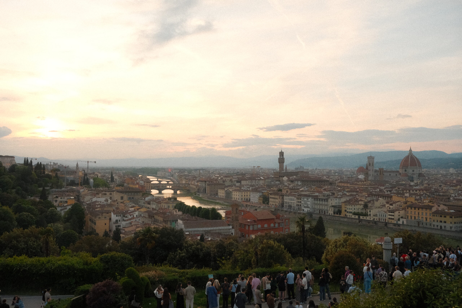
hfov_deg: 54.4
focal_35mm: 35
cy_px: 154
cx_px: 231
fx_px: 449
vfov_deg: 37.9
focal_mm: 23
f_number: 4
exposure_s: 1/4000
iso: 5000
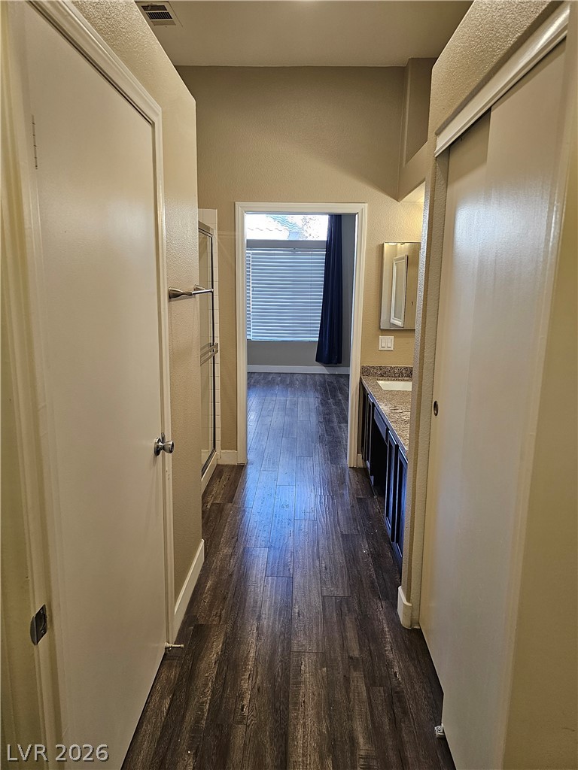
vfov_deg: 73.9
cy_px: 385
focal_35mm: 23
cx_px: 289
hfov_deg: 58.9
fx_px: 512
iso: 160
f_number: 1.7
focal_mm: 6.3
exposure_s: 1/120
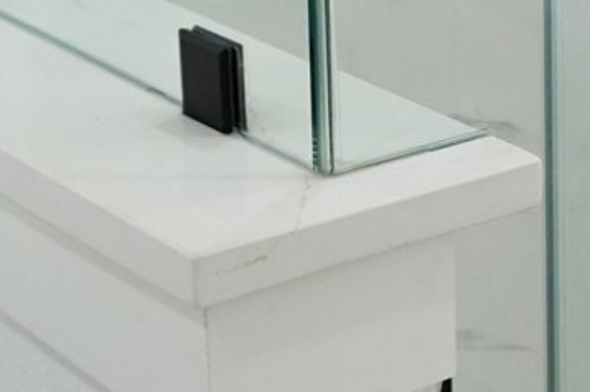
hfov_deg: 13.9
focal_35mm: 145
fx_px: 2374
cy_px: -155
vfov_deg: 9.2
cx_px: 623
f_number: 4
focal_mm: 16
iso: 320
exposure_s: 1/160
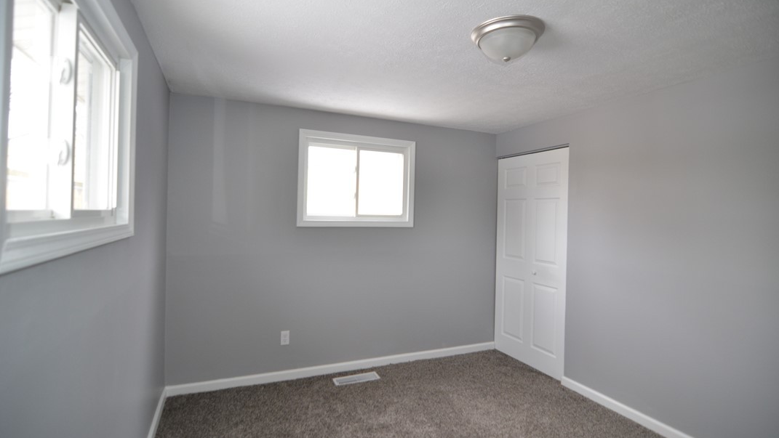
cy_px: 207
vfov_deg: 62.3
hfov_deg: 94.2
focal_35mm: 18
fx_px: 362
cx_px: 384
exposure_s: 1/80
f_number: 2.8
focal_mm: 11
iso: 400
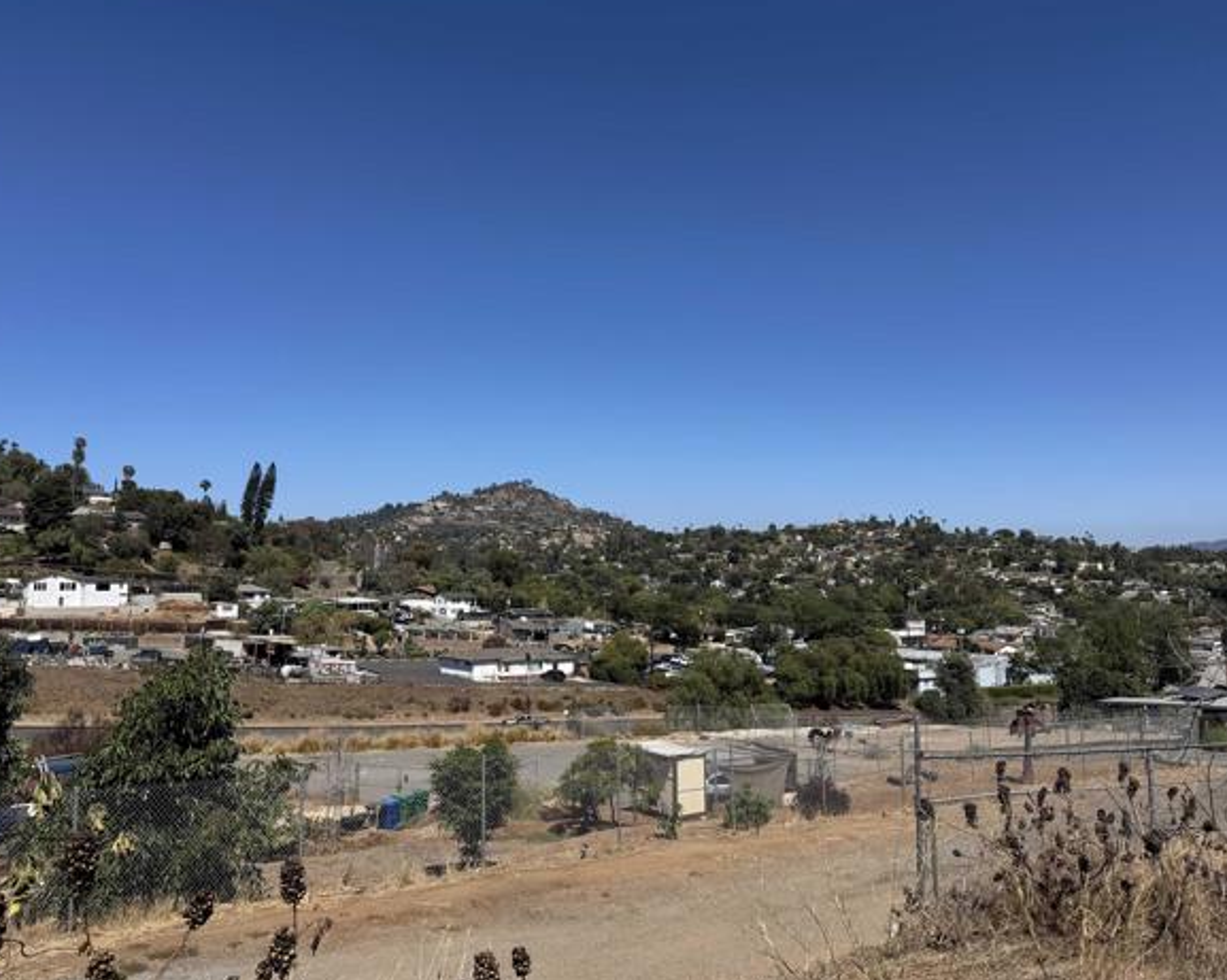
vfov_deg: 54.9
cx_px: 615
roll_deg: +0.0
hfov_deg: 66.1
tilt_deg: +4.9
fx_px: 944
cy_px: 483
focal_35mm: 26
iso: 80
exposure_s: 1/5814
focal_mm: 6.76
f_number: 1.78
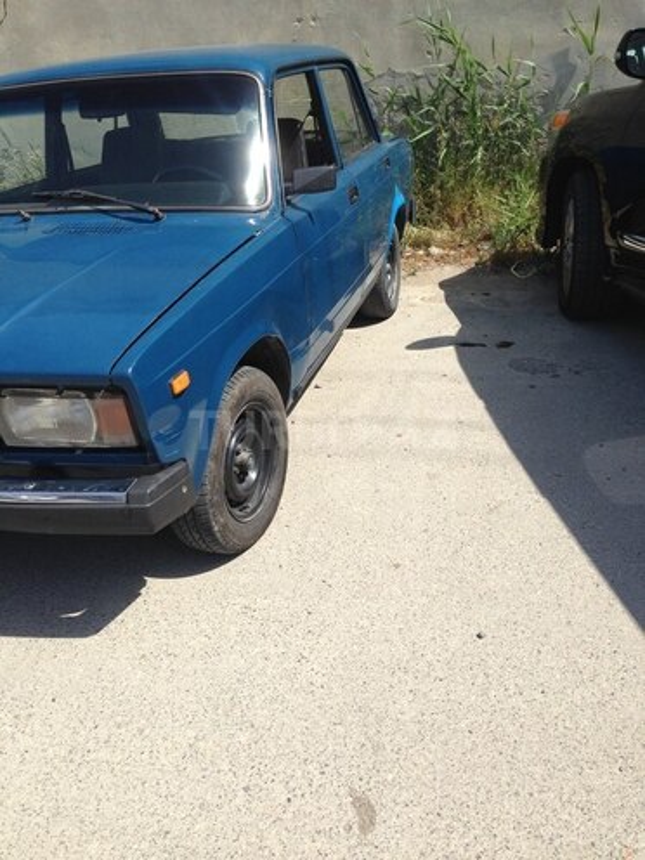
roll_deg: +0.5
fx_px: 820
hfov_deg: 42.9
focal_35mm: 33
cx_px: 322
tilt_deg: -20.9
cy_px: 430
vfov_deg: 55.4
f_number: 2.4
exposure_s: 1/1427
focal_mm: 4.12
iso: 50
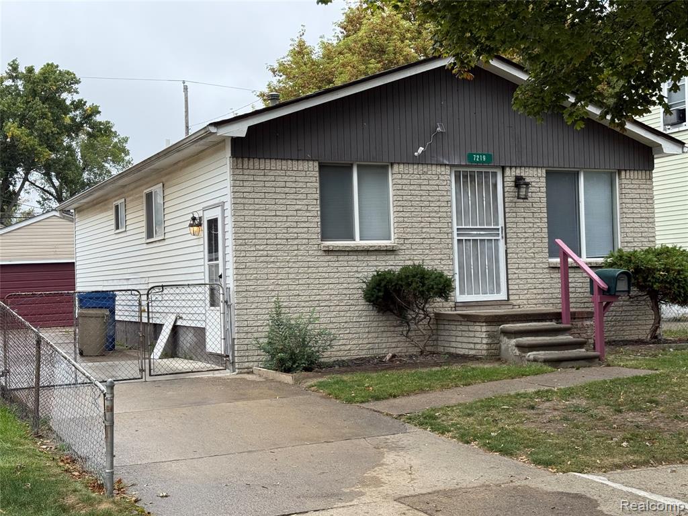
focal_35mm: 48
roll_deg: +2.0
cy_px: 258
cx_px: 344
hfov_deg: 39.7
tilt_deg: +1.7
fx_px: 954
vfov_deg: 30.3
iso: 100
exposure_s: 1/1027
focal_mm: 6.76
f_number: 1.78
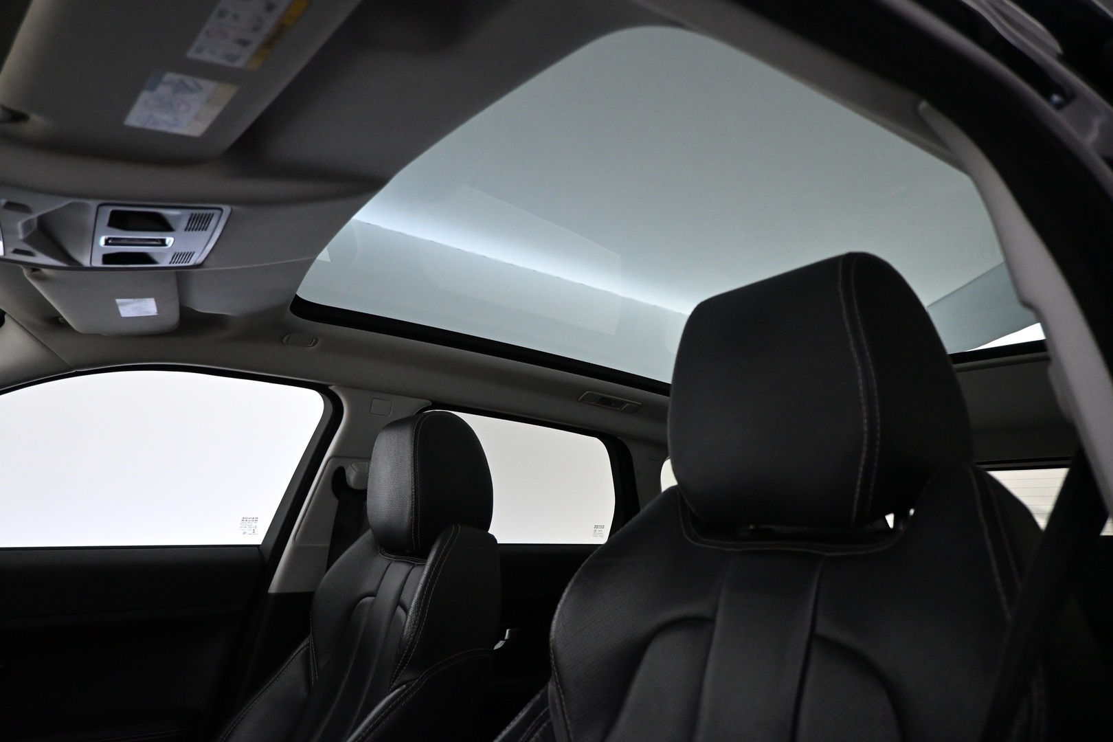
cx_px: 556
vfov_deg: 53.1
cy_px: 371
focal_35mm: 24
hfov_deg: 73.7
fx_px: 742
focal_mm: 16
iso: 3200
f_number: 3.5
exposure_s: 1/80
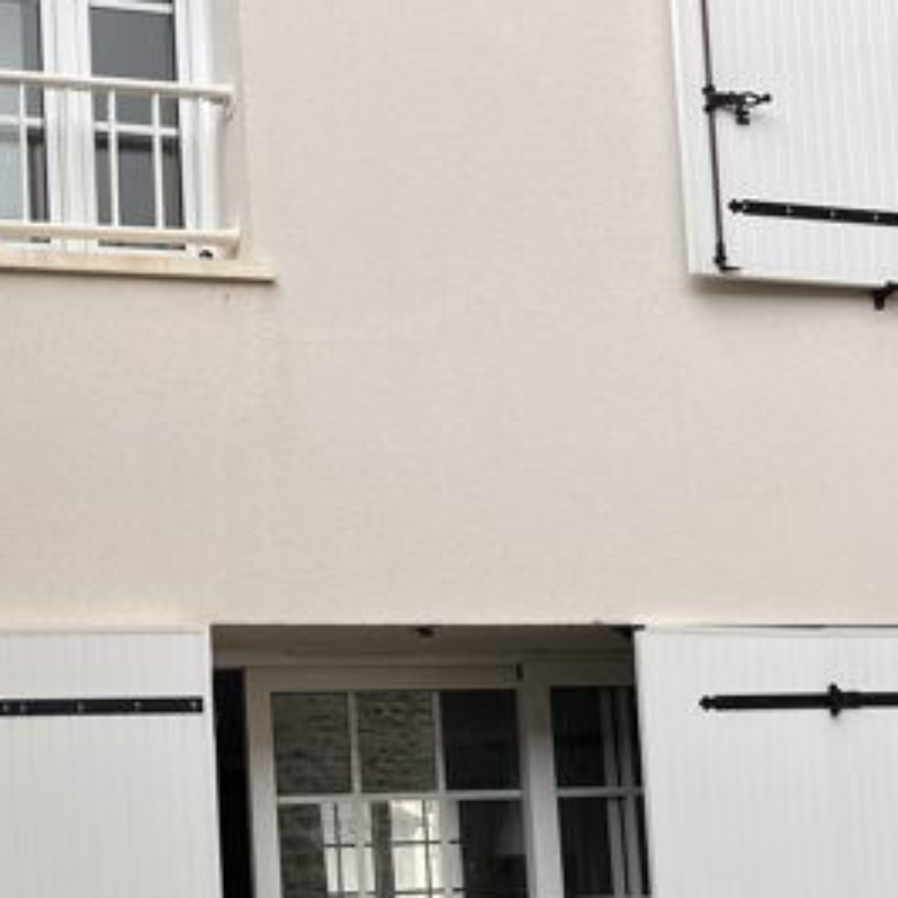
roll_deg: +2.8
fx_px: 2025
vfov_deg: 24.7
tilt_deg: +5.7
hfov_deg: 24.4
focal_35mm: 69
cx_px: 118
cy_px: 679
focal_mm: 5.1
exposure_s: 1/1339
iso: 50
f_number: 1.6
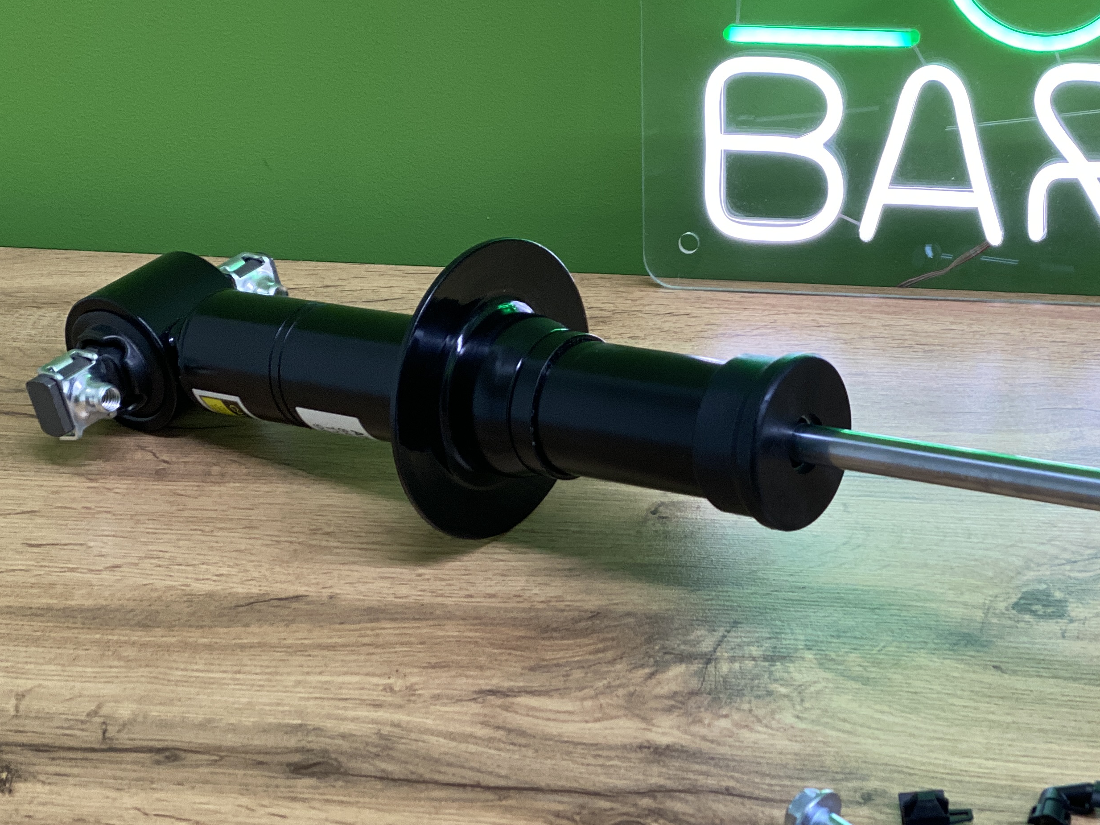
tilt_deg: -31.6
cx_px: 780
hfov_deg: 22.9
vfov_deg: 17.4
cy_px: 465
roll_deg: +2.5
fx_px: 2701
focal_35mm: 85
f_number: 2
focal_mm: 6
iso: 80
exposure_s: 1/77
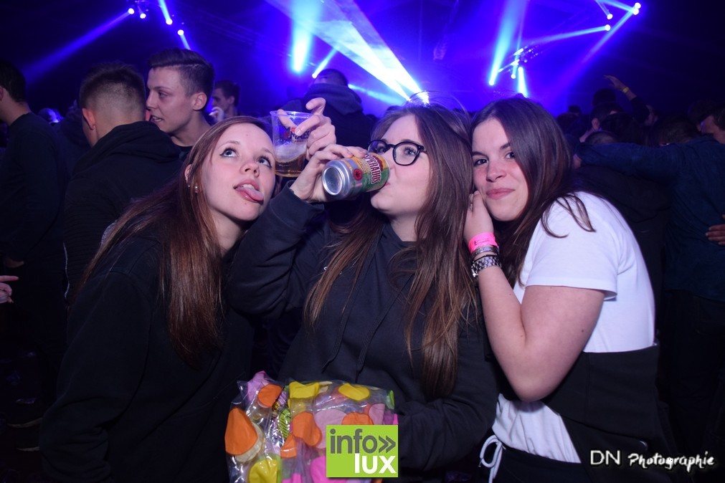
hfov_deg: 59.5
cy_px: 242
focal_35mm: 32
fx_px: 634
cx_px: 362
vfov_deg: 41.7
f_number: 3.5
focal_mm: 21
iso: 1600
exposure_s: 1/40
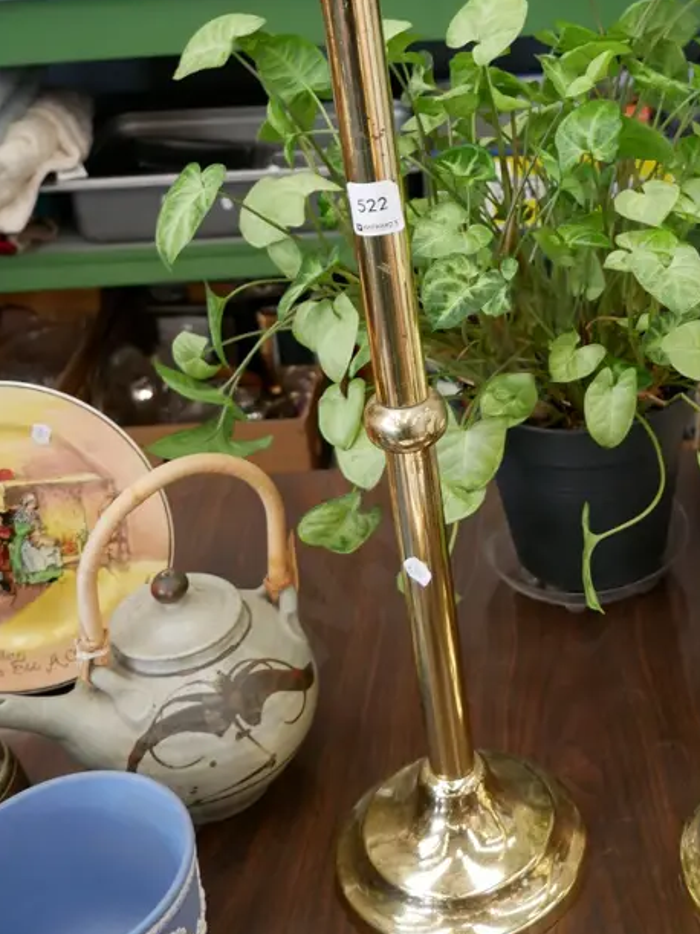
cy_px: 248
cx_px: 584
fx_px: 1537
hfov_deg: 25.1
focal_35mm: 57
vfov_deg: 33.2
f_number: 4
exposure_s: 1/60
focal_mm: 17
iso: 1250
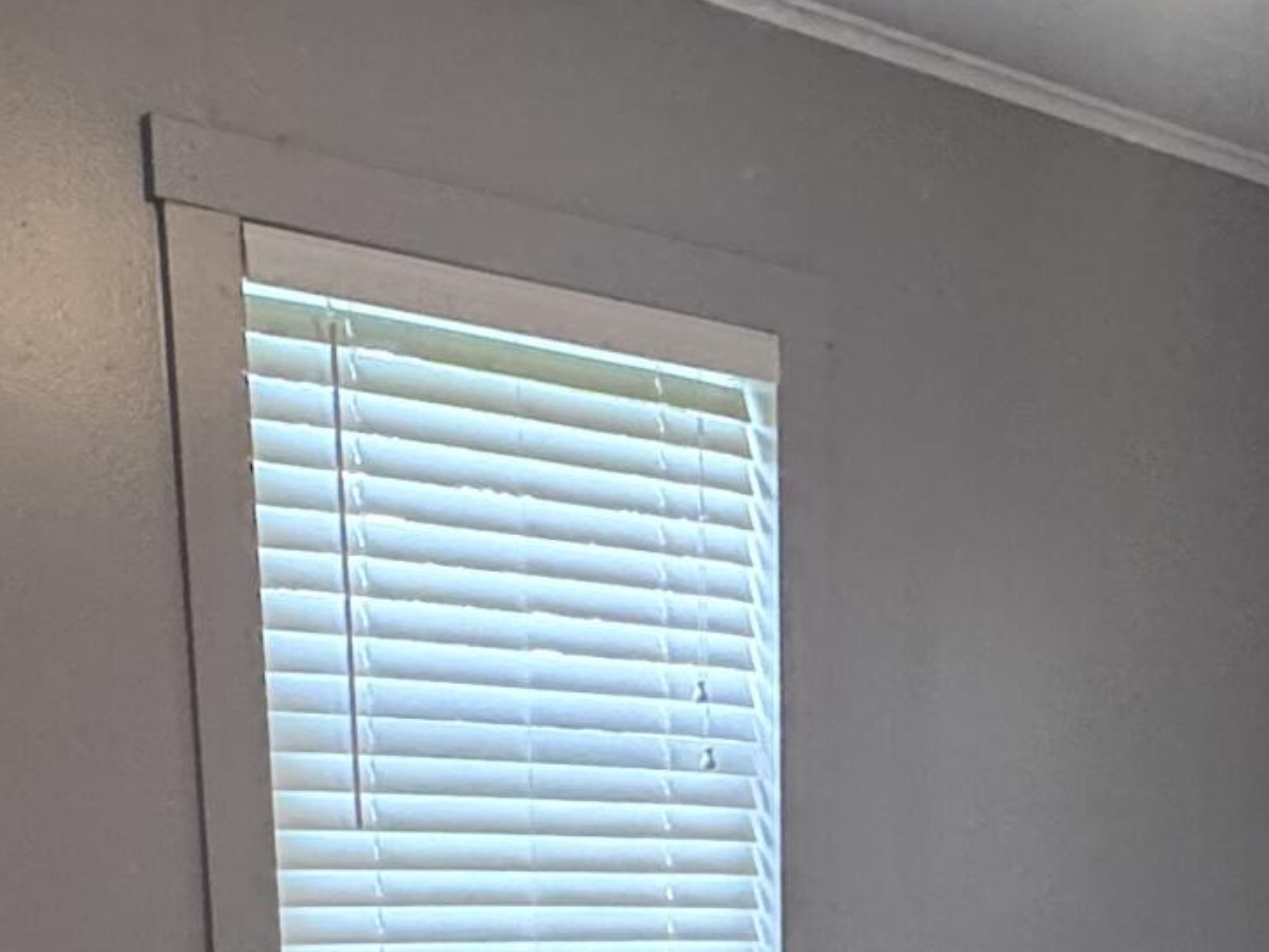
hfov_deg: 32.2
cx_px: 1039
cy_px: 1371
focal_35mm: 58
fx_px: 2126
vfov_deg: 21.7
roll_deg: -1.5
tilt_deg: -14.4
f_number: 2.2
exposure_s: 1/60
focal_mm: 2.22
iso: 500
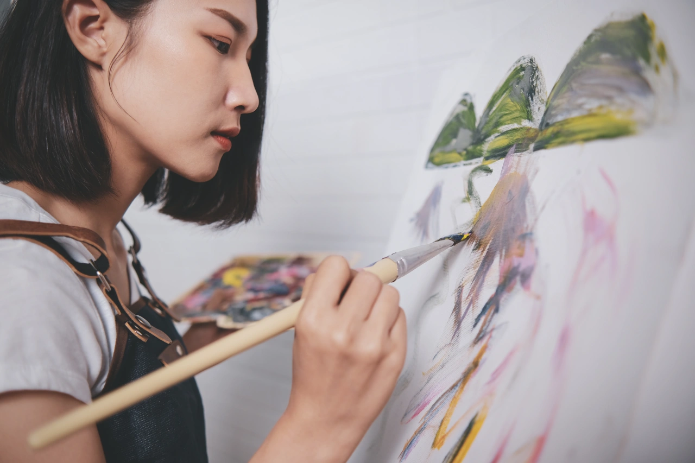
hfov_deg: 54.4
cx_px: 348
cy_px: 232
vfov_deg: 37.8
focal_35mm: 35
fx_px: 676
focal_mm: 23
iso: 200
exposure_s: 1/100
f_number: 2
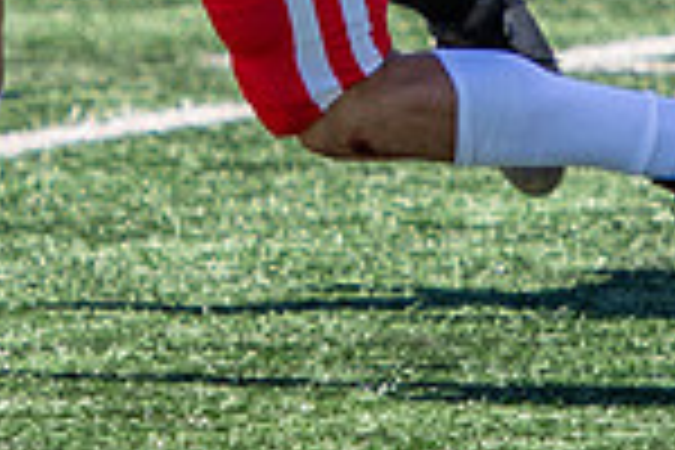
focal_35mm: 1452
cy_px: -493
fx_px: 27223
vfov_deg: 0.9
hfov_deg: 1.4
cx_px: 36
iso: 160
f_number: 2.8
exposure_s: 1/2000
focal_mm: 160
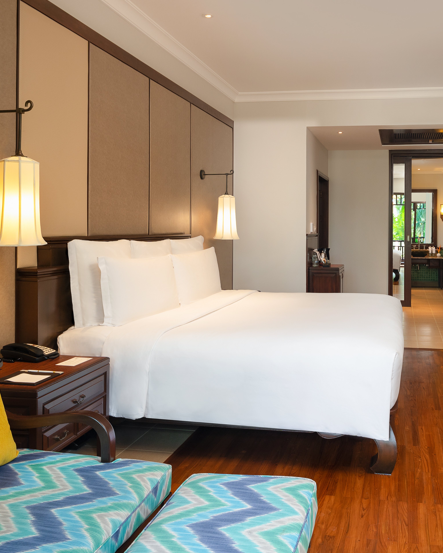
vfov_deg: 62.2
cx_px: 342
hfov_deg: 49.1
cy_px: 268
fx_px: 459
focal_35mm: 28
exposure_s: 1/6
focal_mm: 19
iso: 320
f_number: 8
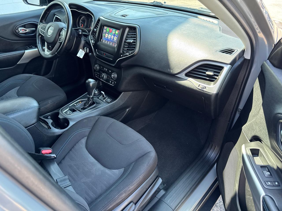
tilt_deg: -39.5
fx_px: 196
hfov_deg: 71.6
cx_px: 141
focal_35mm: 24
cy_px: 106
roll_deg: +1.1
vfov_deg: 56.8
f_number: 1.78
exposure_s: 1/121
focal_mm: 6.76
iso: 160
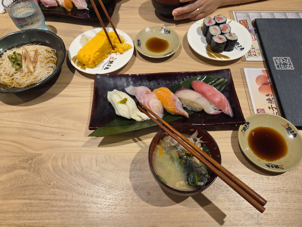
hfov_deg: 73.9
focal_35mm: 23
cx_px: 151
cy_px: 114
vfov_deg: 58.9
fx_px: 201
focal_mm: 5.4
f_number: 1.8
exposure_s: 1/100
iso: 50
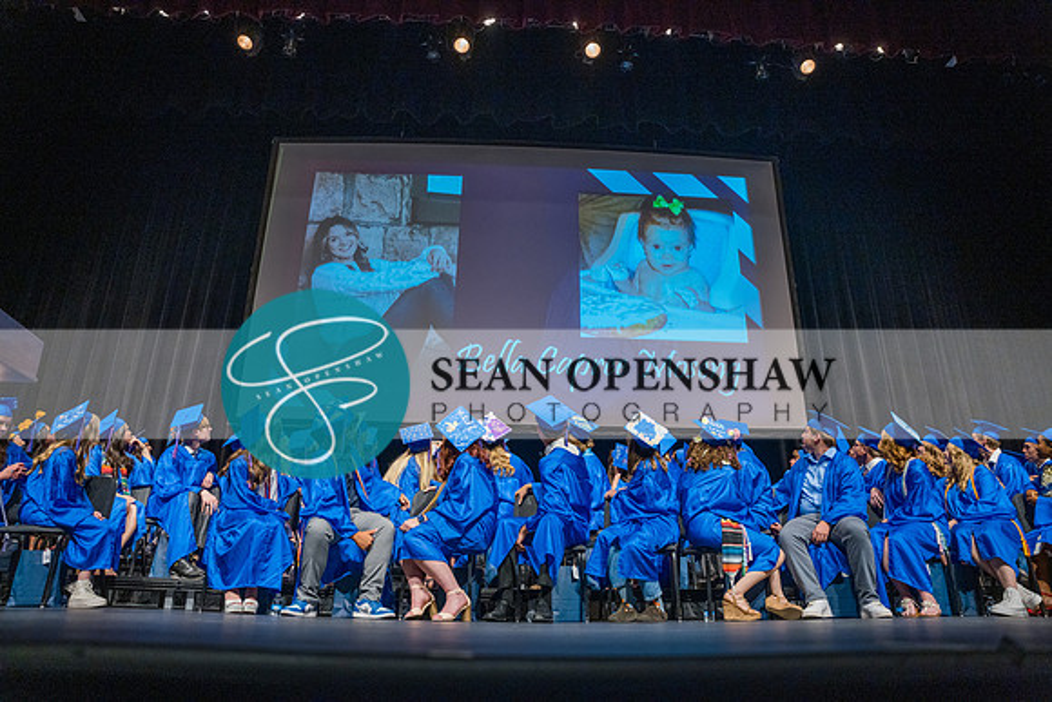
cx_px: 526
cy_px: 351
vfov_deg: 53.2
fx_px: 701
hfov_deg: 73.7
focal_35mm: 24
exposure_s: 1/160
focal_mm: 24
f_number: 2.8
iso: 2500
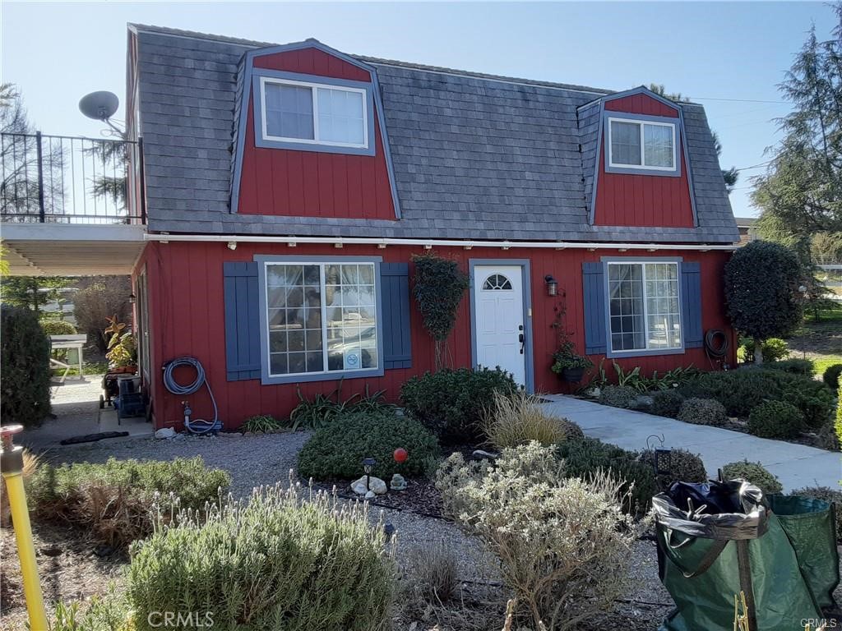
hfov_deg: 65.3
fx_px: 657
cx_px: 421
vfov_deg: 51.4
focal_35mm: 27
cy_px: 316
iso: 40
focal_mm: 2.91
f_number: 1.9
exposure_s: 1/525
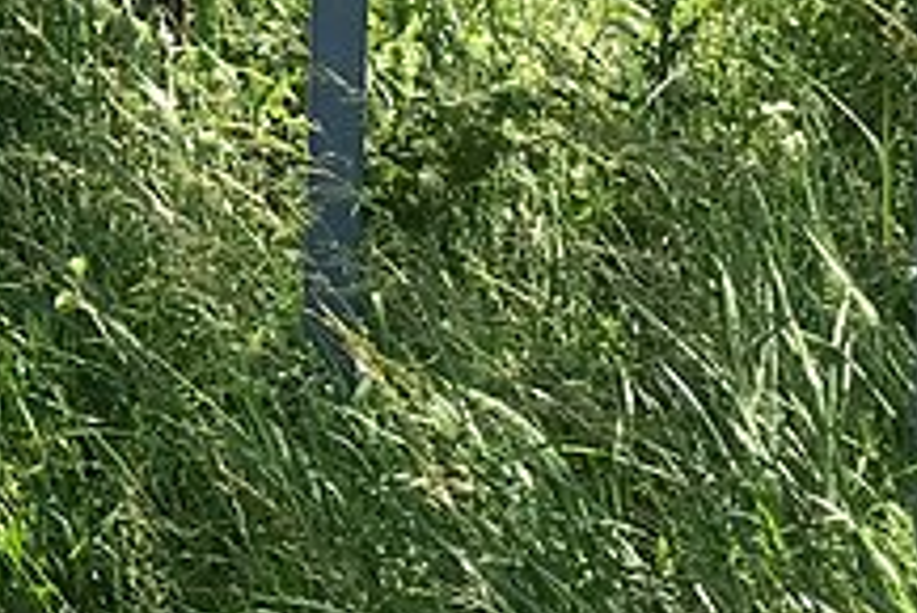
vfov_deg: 10.5
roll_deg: +0.7
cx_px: -418
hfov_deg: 15.3
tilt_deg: -7.2
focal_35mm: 125
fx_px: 3186
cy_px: -357
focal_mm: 4.15
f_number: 2.2
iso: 25
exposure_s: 1/370
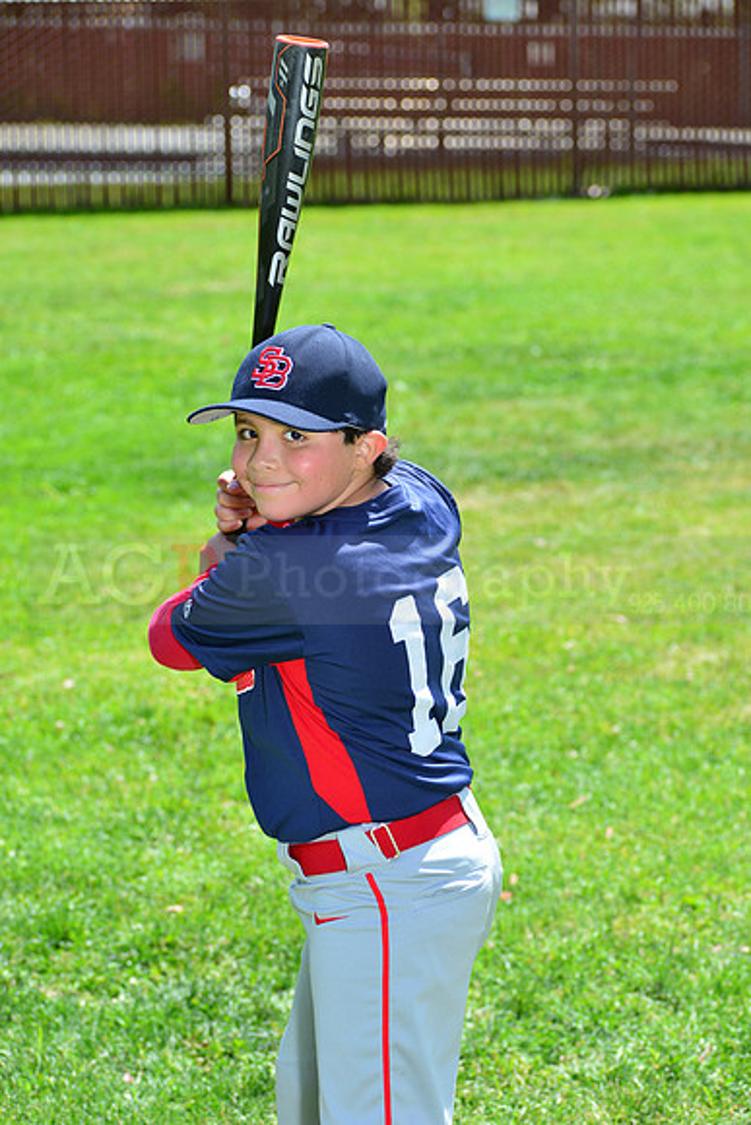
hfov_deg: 11.8
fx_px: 3627
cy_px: 562
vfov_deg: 17.6
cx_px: 376
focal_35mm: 116
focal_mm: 116
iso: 200
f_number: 8
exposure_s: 1/200
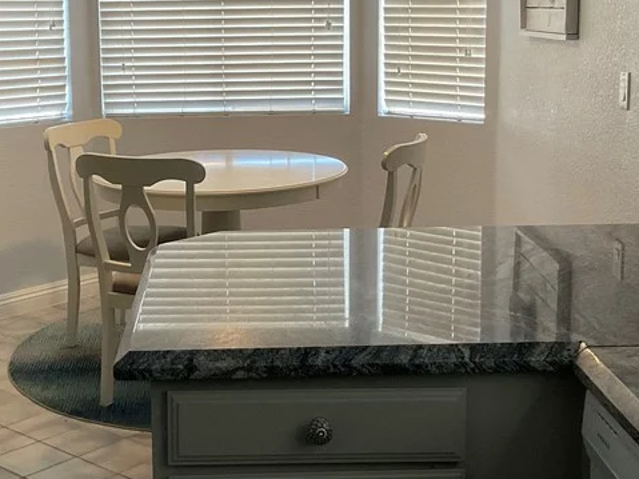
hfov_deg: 31.2
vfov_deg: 23.6
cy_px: 172
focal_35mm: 62
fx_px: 1144
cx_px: 295
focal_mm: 3
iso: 80
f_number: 1.8
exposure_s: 1/60
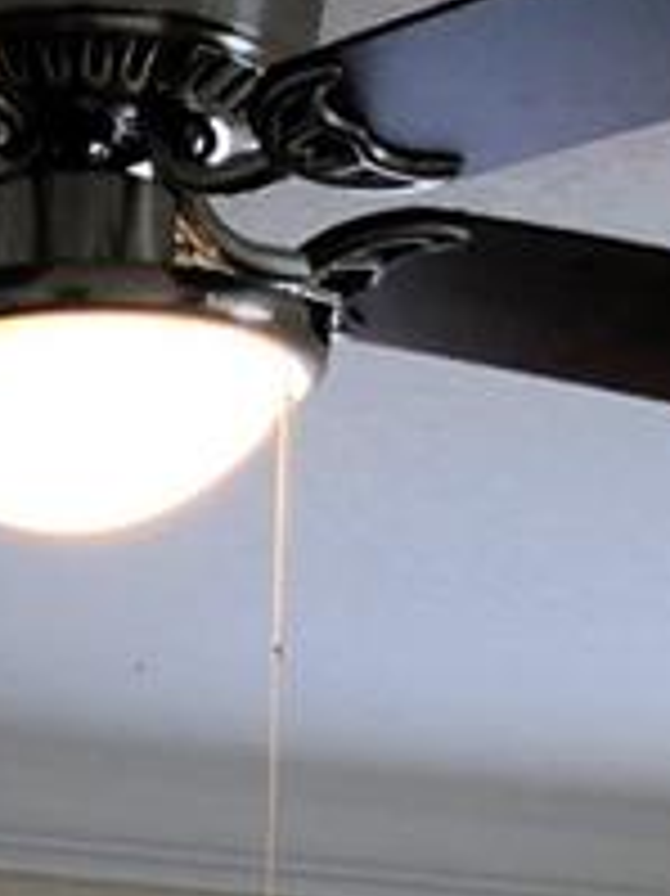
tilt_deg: -9.6
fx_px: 4366
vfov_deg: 9.7
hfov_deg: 8.5
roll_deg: +0.5
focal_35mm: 169
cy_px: 2454
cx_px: -405
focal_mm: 4
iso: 25
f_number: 1.8
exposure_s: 1/40
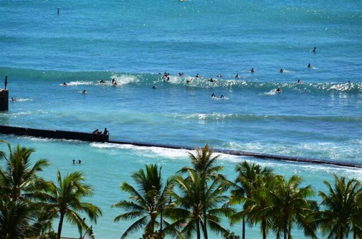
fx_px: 3008
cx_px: 181
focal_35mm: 300
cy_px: 120
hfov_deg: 6.9
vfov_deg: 4.6
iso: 100
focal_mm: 200
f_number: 8
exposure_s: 1/500
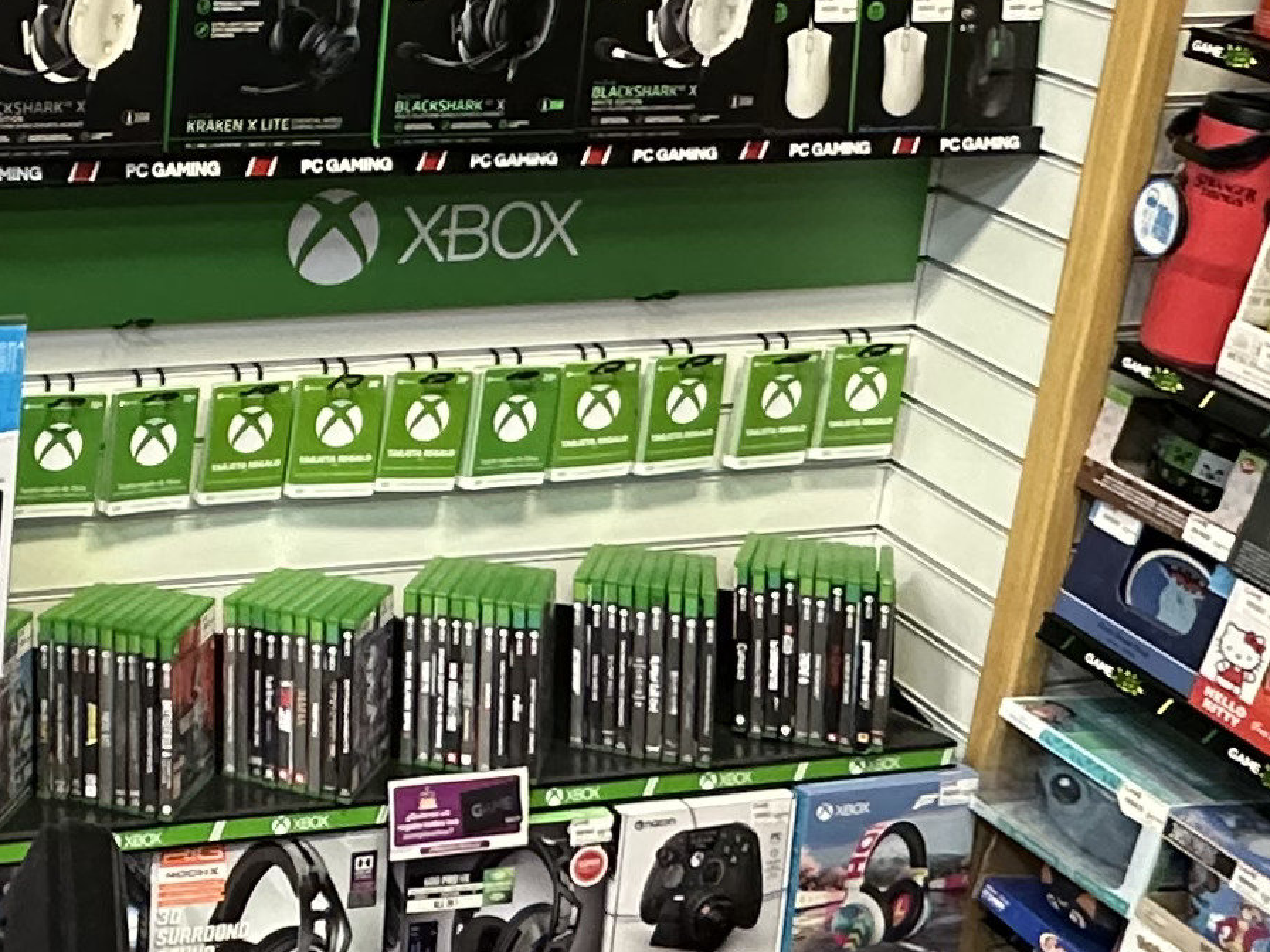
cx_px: -309
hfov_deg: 26.7
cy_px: 40
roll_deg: -3.3
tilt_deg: -13.4
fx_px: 2311
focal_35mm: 63
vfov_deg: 22.5
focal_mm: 2.22
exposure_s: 1/100
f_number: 2.2
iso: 320
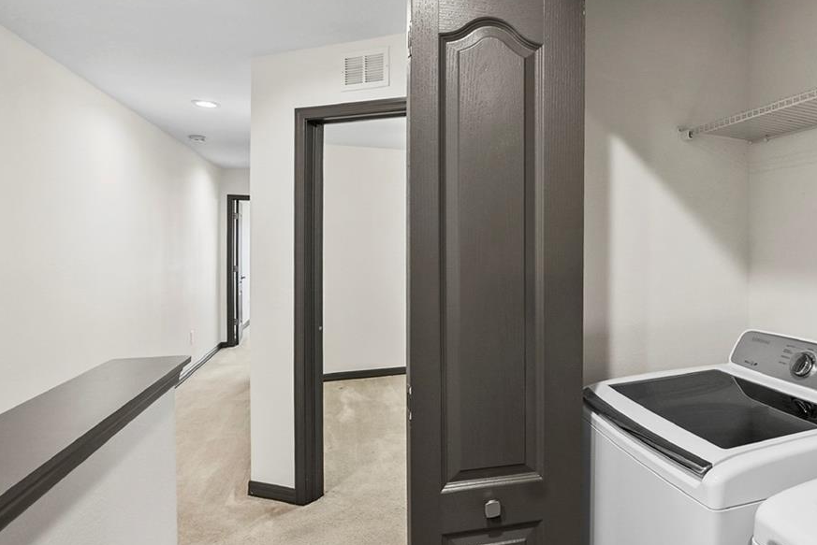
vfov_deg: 57.3
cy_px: 264
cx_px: 595
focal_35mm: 22
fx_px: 500
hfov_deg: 73.9
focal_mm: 12
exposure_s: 1/3
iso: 800
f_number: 7.1
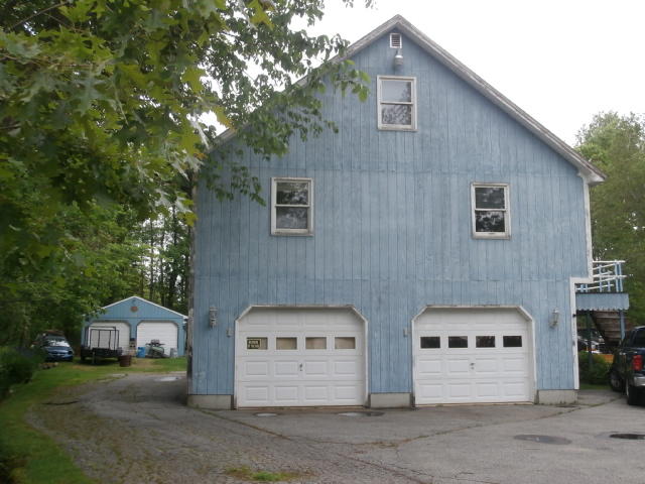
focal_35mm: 38
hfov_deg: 49.0
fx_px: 708
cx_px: 322
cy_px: 242
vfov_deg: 37.7
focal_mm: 6.67
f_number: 3.9
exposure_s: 1/160
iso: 100
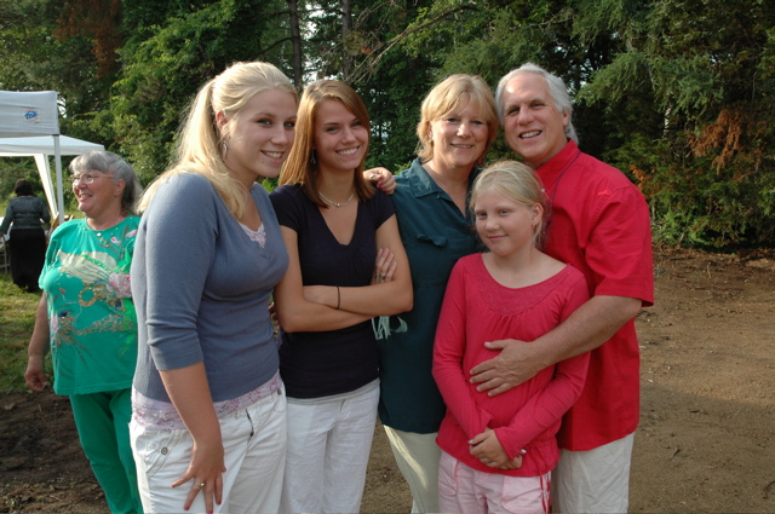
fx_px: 710
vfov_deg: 39.9
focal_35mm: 33
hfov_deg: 57.3
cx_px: 388
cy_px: 257
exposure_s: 1/160
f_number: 7.1
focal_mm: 22
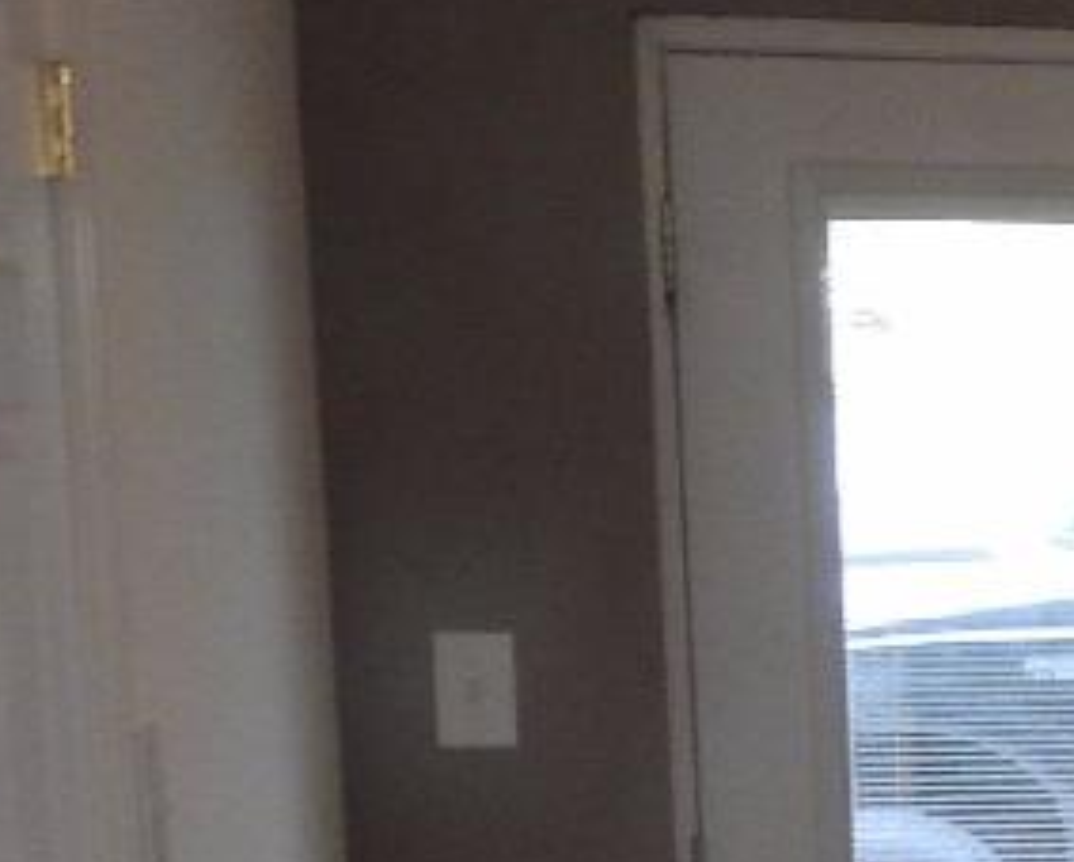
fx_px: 3786
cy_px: 1113
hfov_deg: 14.5
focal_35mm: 119
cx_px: 1822
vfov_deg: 12.6
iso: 280
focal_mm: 4.3
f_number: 3.3
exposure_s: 1/30
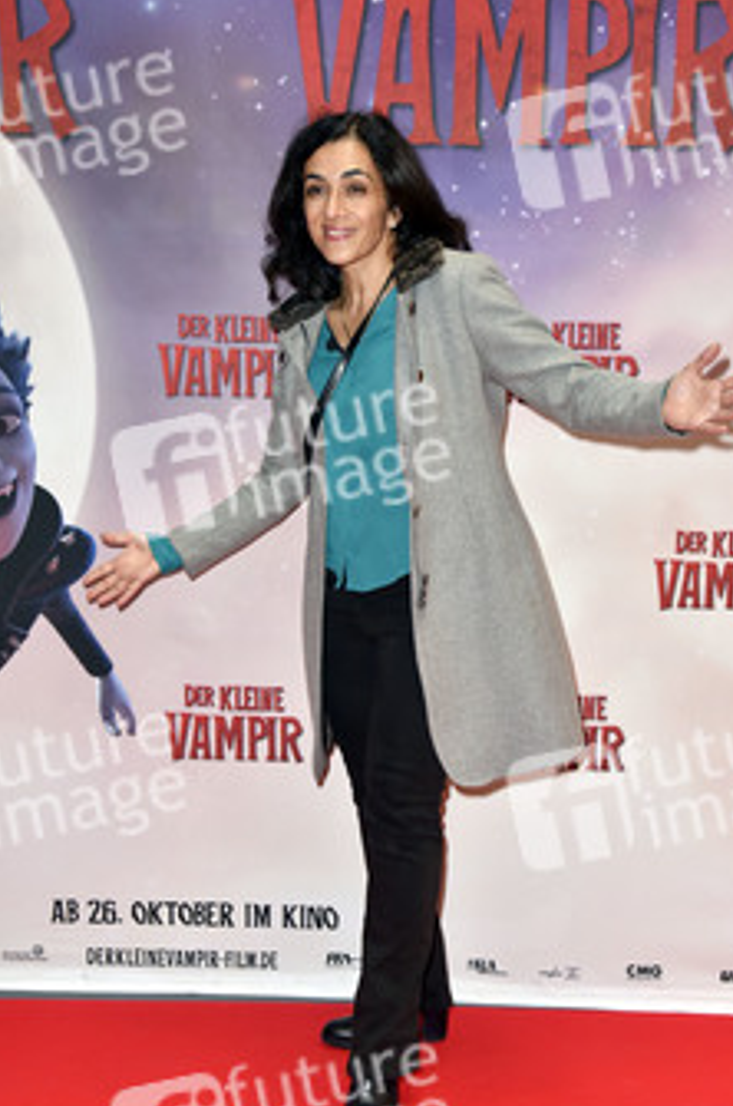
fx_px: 1687
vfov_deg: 36.2
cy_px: 627
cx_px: 376
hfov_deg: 24.5
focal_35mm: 55
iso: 1250
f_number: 5.6
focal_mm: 46
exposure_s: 1/100
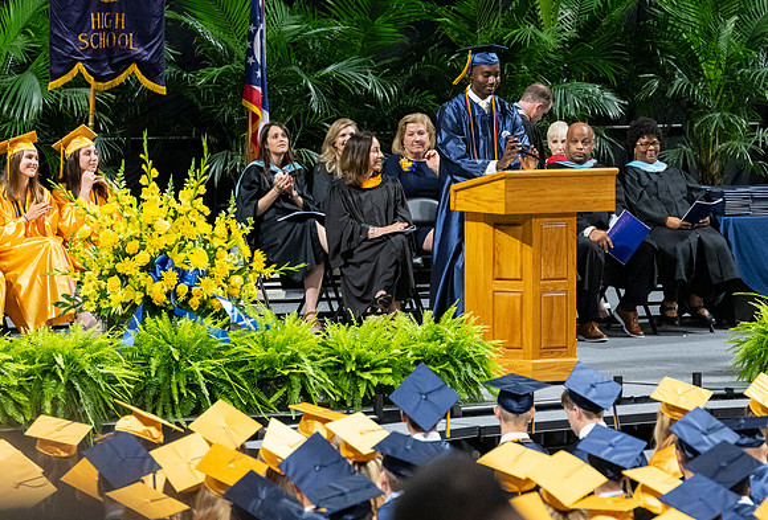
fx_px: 6291
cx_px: 526
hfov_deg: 7.0
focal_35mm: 293
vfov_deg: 4.7
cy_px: 155
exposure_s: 1/200
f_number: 4.5
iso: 2000
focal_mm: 200
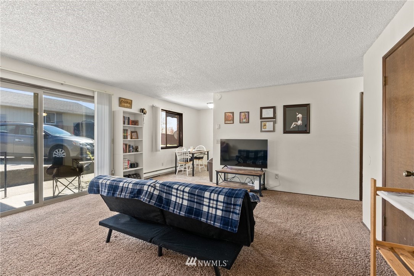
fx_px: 184
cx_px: 207
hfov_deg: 96.7
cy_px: 138
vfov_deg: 73.8
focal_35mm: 16
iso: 500
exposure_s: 1/2.5
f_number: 8
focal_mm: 16
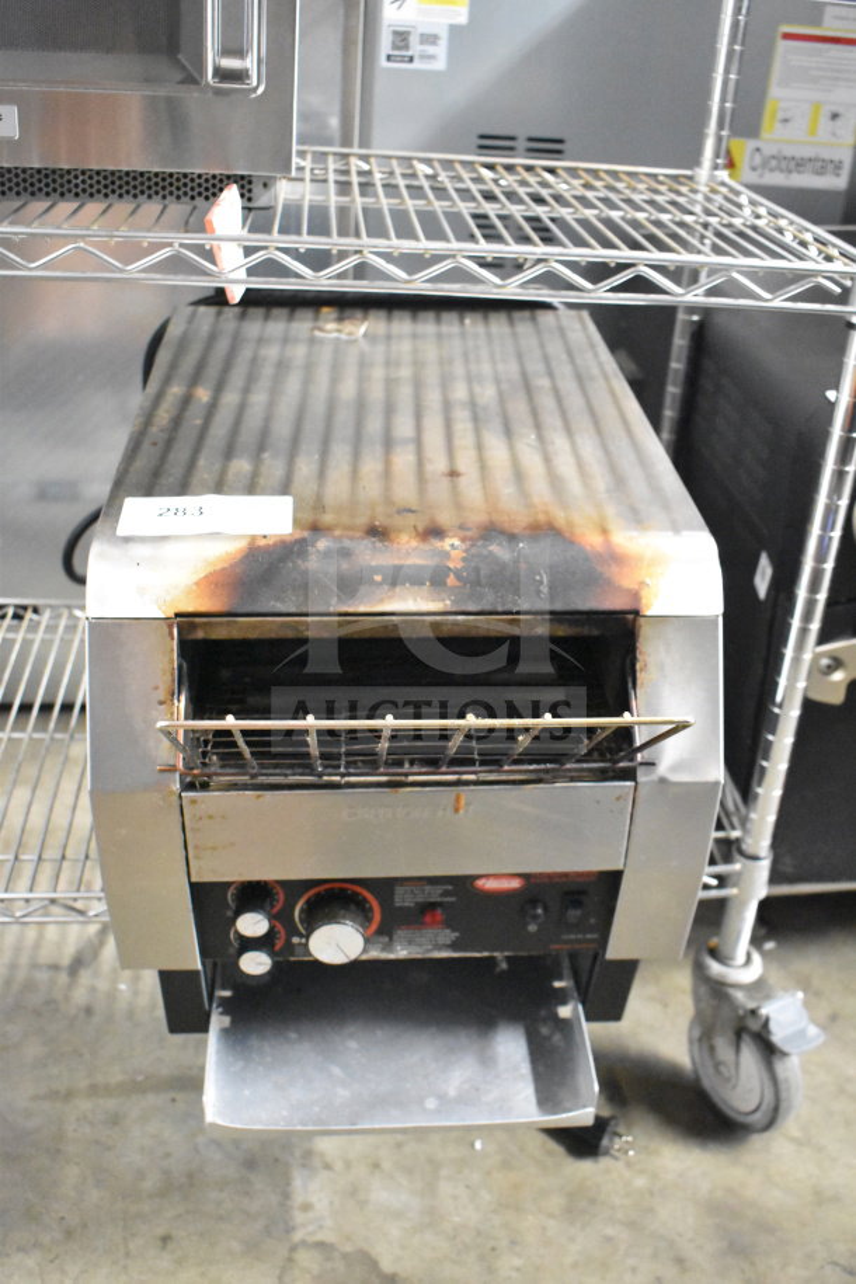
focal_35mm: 36
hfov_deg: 36.9
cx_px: 428
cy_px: 642
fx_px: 1284
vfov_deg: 53.1
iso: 12800
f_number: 3.8
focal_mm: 24
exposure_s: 1/40
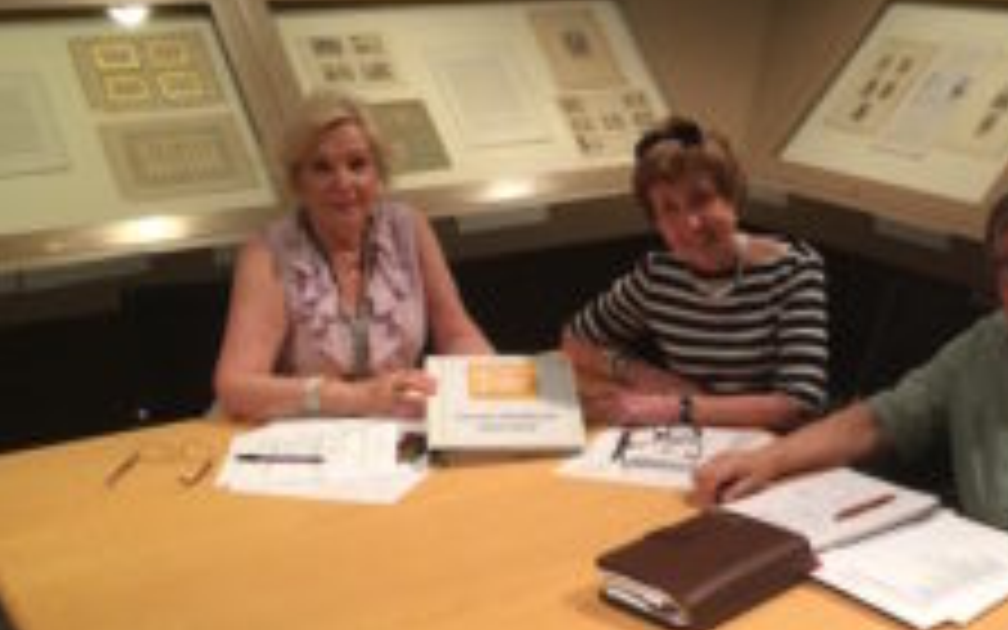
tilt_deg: -14.6
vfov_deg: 23.6
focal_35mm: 55
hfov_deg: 35.8
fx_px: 1511
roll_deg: +0.4
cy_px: 315
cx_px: 788
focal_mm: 4.15
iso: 125
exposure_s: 1/30
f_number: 2.2
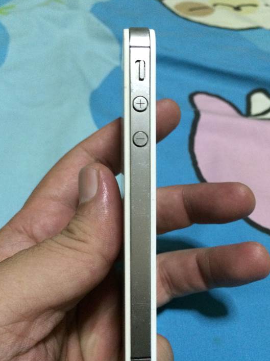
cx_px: 133
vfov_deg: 53.9
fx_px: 354
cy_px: 201
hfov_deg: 41.8
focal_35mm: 34
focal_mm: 4.12
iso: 500
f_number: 2.2
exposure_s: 1/17
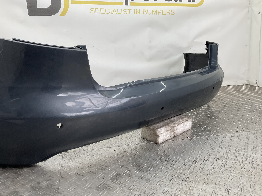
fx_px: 219
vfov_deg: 48.2
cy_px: 98
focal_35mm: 29
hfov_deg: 61.7
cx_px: 131
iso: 25
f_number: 1.8
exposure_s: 1/120
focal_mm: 3
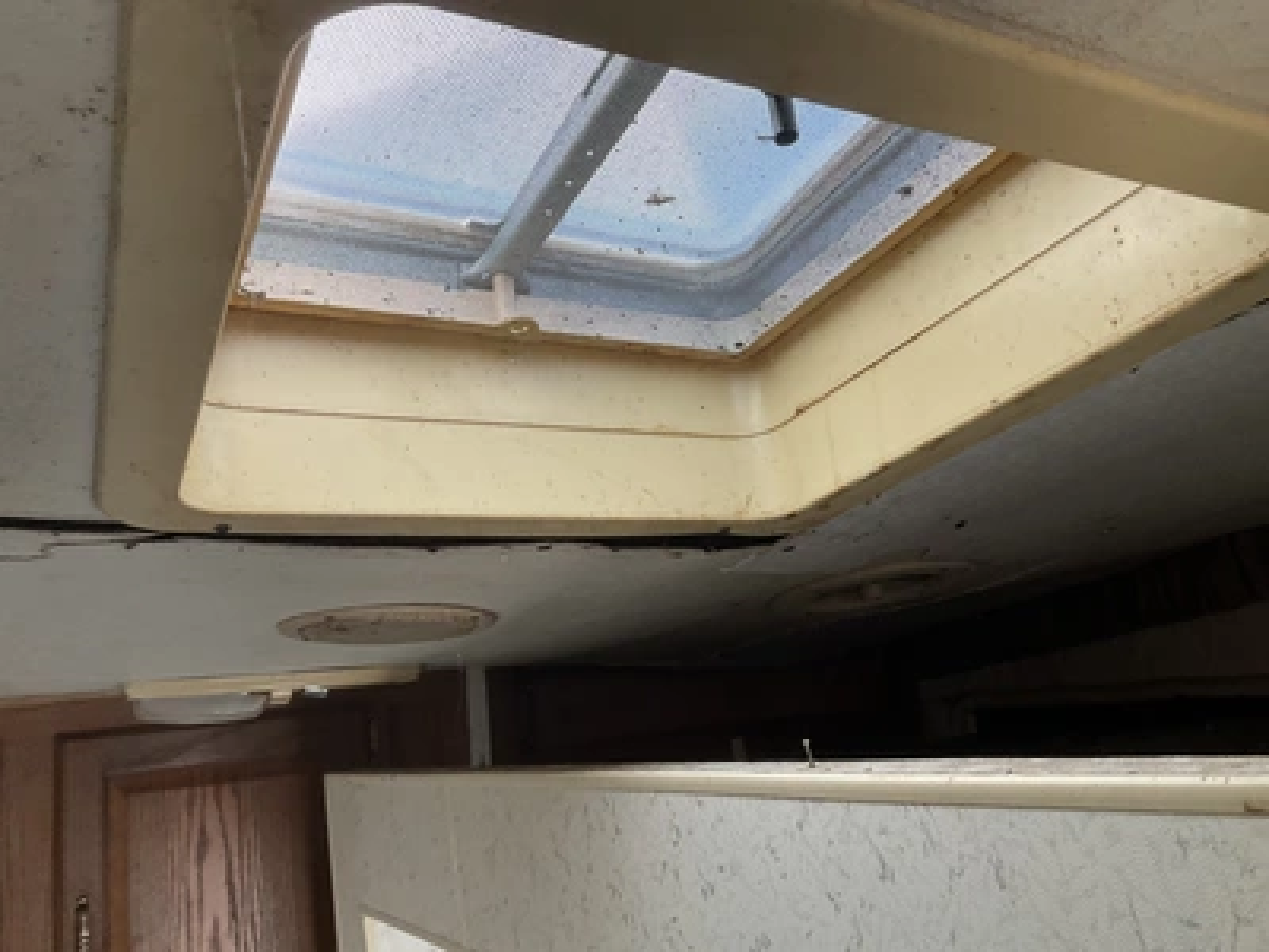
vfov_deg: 48.2
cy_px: 476
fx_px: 1063
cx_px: 634
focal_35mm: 29
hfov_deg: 61.7
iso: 64
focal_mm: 3
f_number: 1.8
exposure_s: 1/92
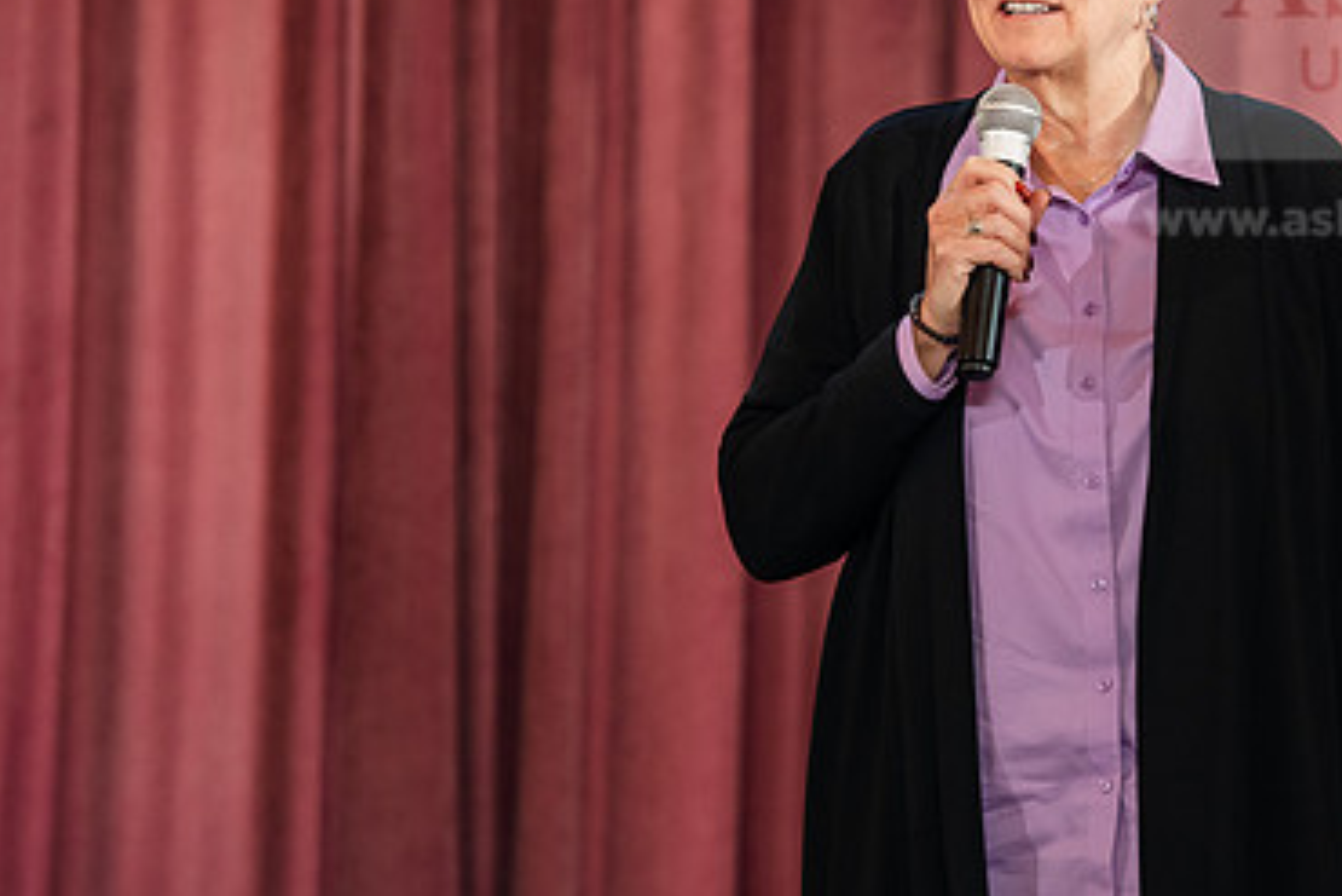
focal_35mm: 235
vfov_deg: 5.9
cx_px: 979
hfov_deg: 8.7
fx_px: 8763
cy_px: 296
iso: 1250
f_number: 3.2
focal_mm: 150
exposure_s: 1/200
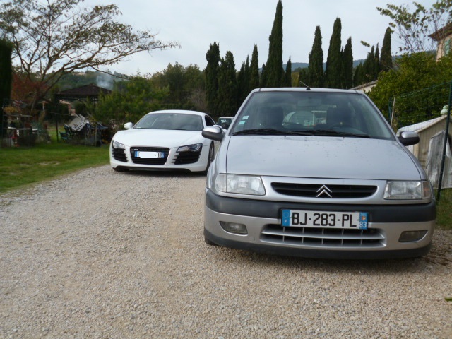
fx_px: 470
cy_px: 170
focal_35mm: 36
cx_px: 226
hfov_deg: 51.4
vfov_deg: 39.7
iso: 100
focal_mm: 6.4
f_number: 3.1
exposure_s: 1/800
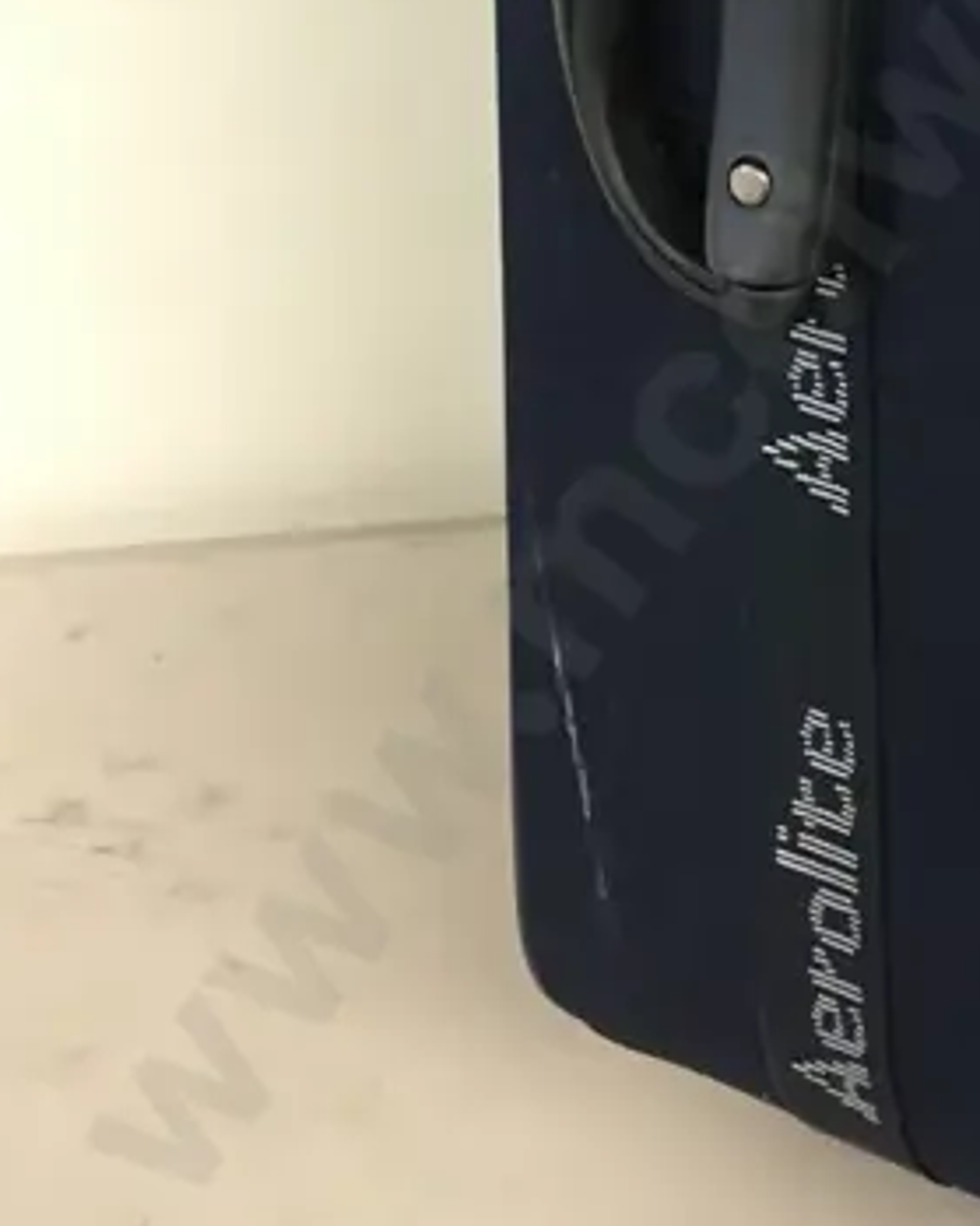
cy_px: -256
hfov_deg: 17.5
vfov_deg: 21.3
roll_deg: -3.1
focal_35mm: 83
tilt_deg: -15.8
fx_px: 3011
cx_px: 1205
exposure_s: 1/17
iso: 80
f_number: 2.2
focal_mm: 4.15
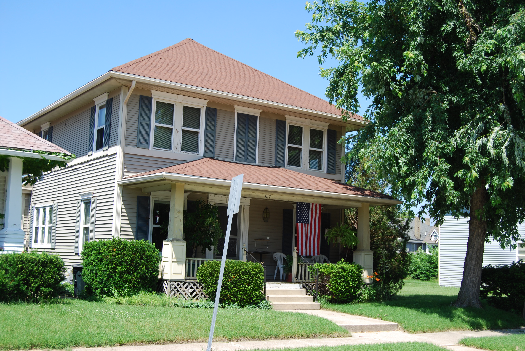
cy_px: 176
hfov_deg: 43.6
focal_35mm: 45
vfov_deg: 29.9
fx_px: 657
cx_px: 262
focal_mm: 30
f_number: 7.1
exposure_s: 1/200
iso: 100
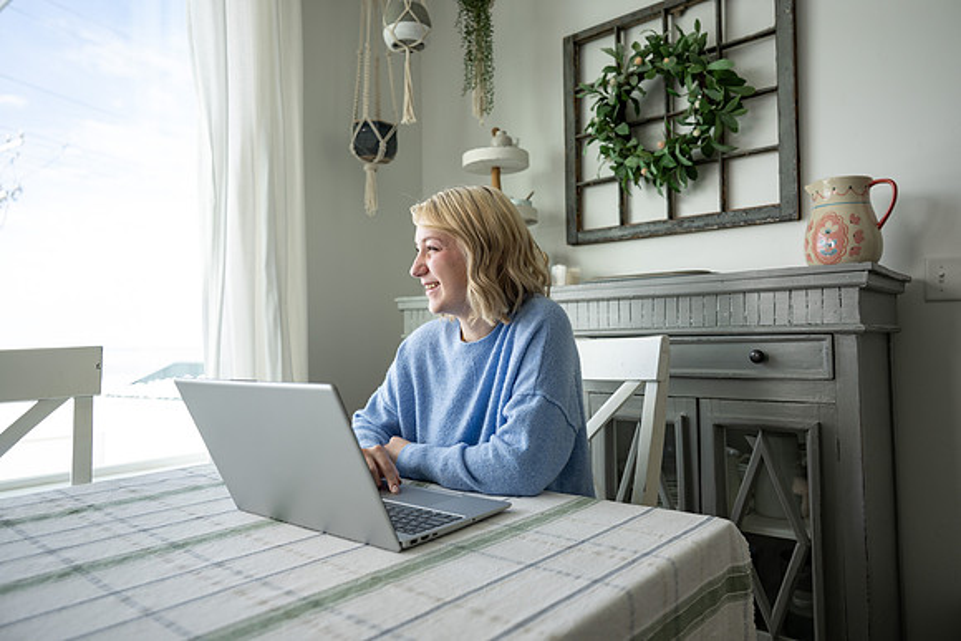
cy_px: 320
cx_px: 480
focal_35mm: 24
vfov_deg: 53.2
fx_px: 641
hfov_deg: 73.7
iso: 125
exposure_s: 1/320
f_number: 2.8
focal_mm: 24
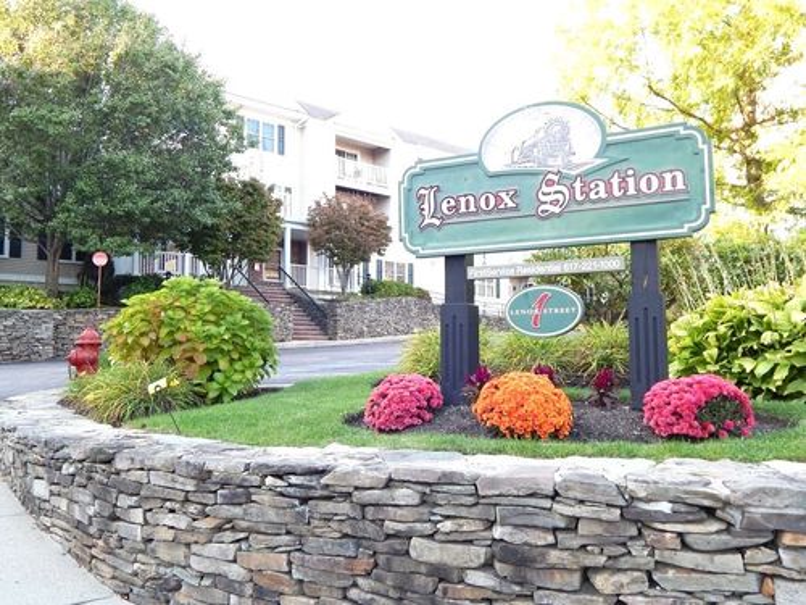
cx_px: 403
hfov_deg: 58.4
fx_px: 722
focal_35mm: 31
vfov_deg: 45.4
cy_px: 302
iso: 125
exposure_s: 1/100
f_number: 3.2
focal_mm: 5.6
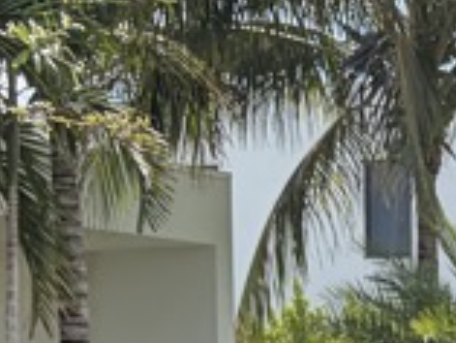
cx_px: 802
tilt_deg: -12.1
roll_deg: -0.4
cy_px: 1110
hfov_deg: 9.5
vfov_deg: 6.6
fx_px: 2623
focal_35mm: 199
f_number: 1.6
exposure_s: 1/1799
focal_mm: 5.96
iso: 64
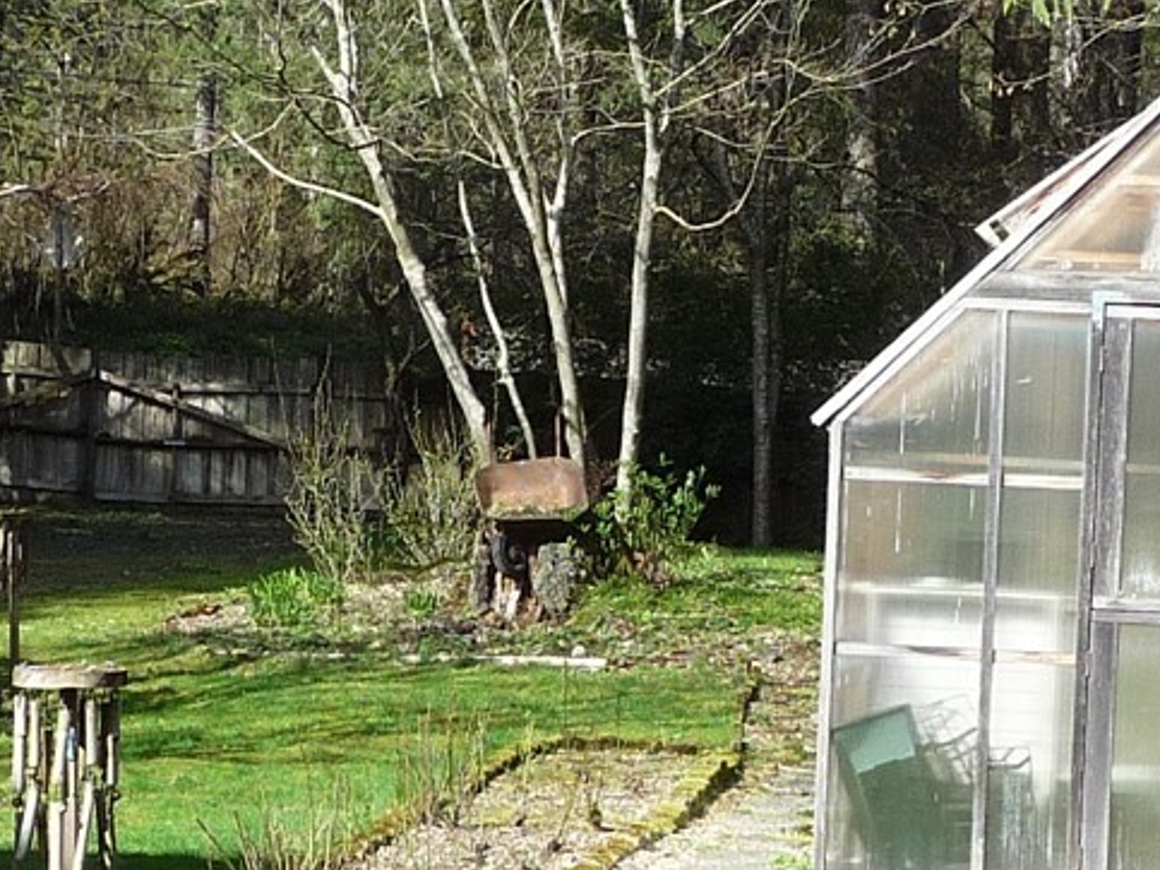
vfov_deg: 11.9
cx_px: 521
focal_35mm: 125
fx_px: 4188
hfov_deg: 15.8
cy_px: 449
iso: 100
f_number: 3.6
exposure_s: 1/320
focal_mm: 5.8
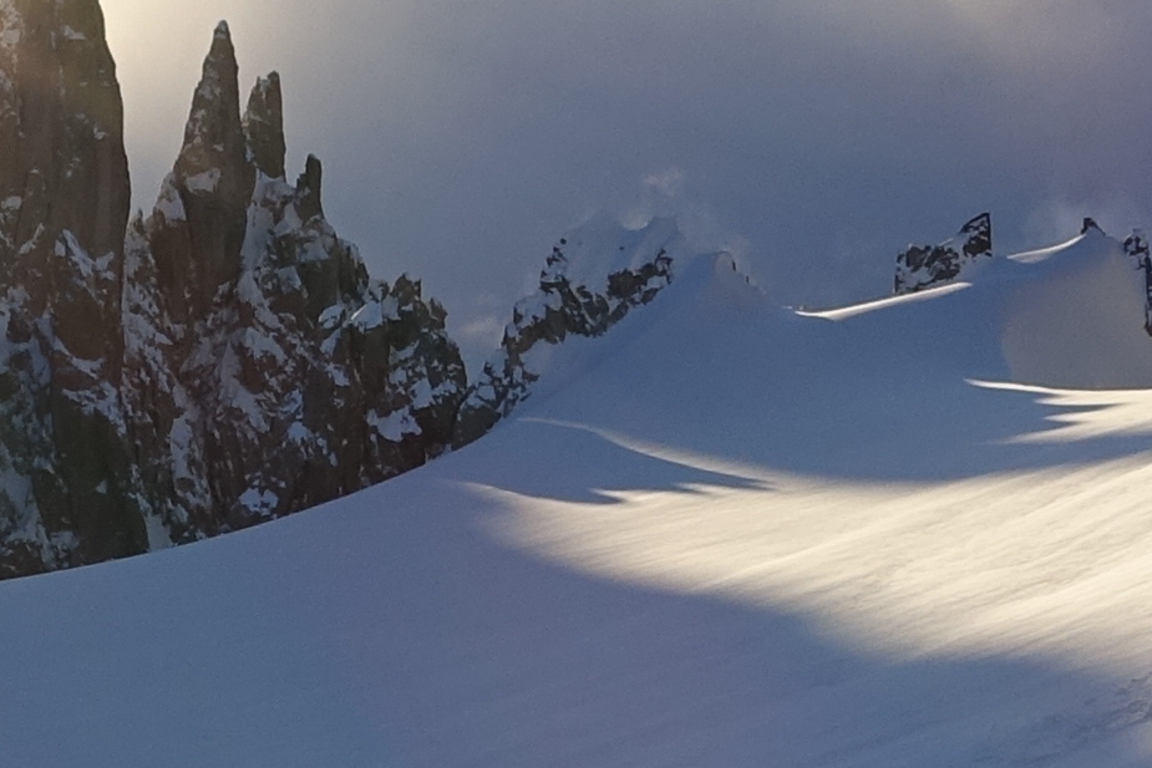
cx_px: -362
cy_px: 1181
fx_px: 4544
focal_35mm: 142
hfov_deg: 13.9
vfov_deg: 9.4
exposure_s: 1/400
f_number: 5.6
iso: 125
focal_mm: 8.8
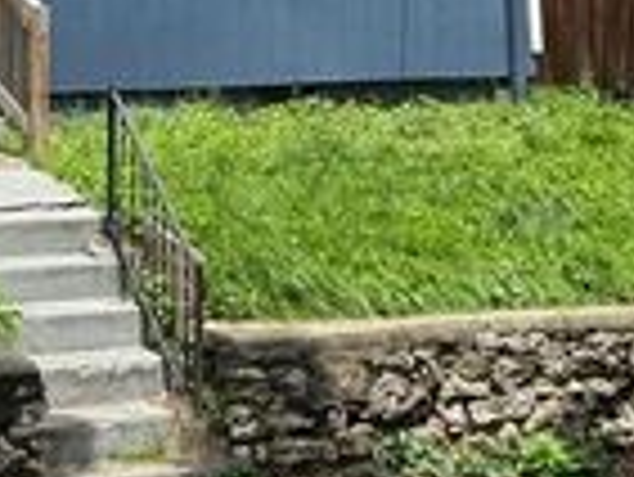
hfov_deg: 22.7
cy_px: -277
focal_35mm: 85
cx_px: 139
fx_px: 1558
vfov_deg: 15.7
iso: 80
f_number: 1.78
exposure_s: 1/2710
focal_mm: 6.76
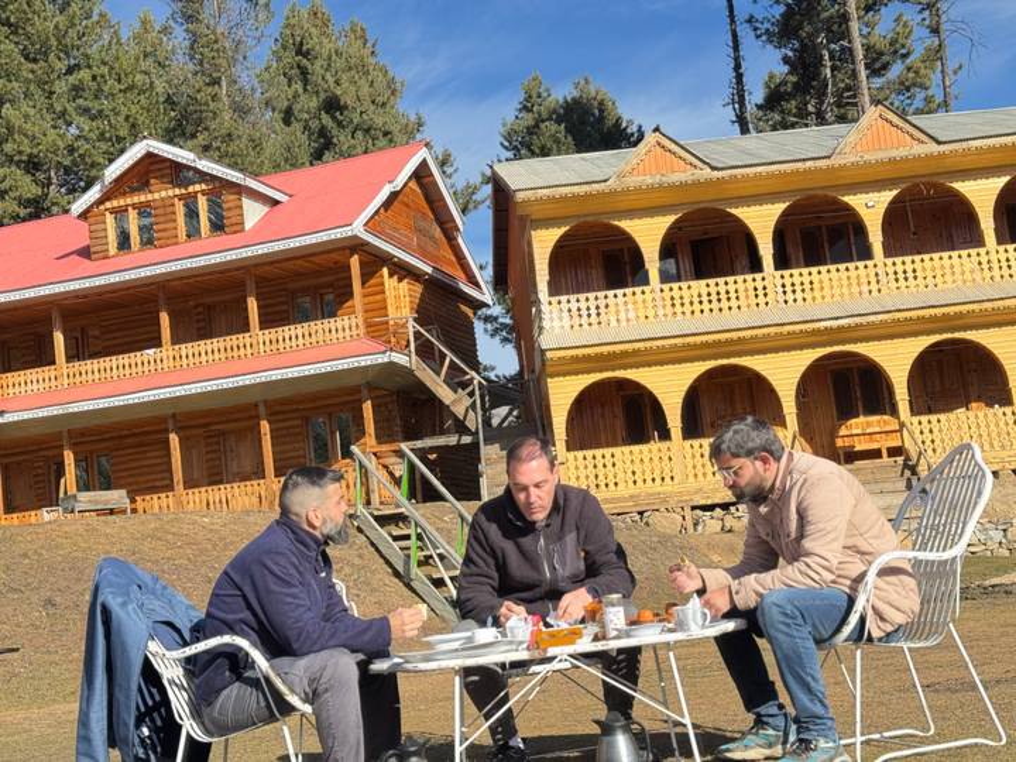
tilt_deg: +5.5
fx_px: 1409
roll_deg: +6.9
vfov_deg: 30.3
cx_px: 508
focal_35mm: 48
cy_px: 381
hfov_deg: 39.7
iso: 64
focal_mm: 6.76
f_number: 1.78
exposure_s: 1/1263
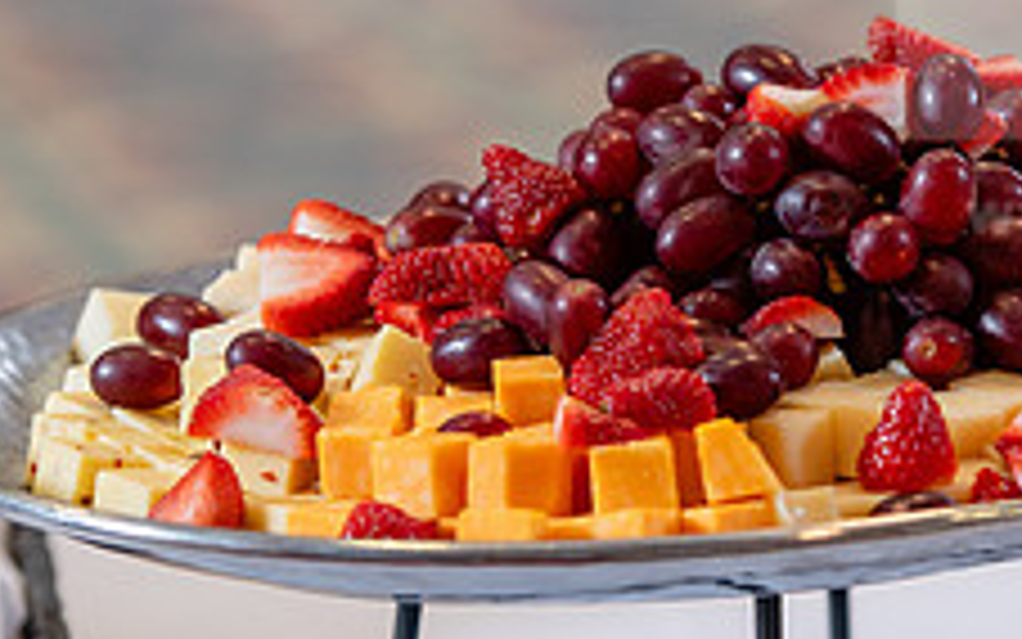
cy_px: 308
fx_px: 8859
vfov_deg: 4.1
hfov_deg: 6.6
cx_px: 761
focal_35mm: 318
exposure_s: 1/160
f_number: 3.5
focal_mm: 122
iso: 320
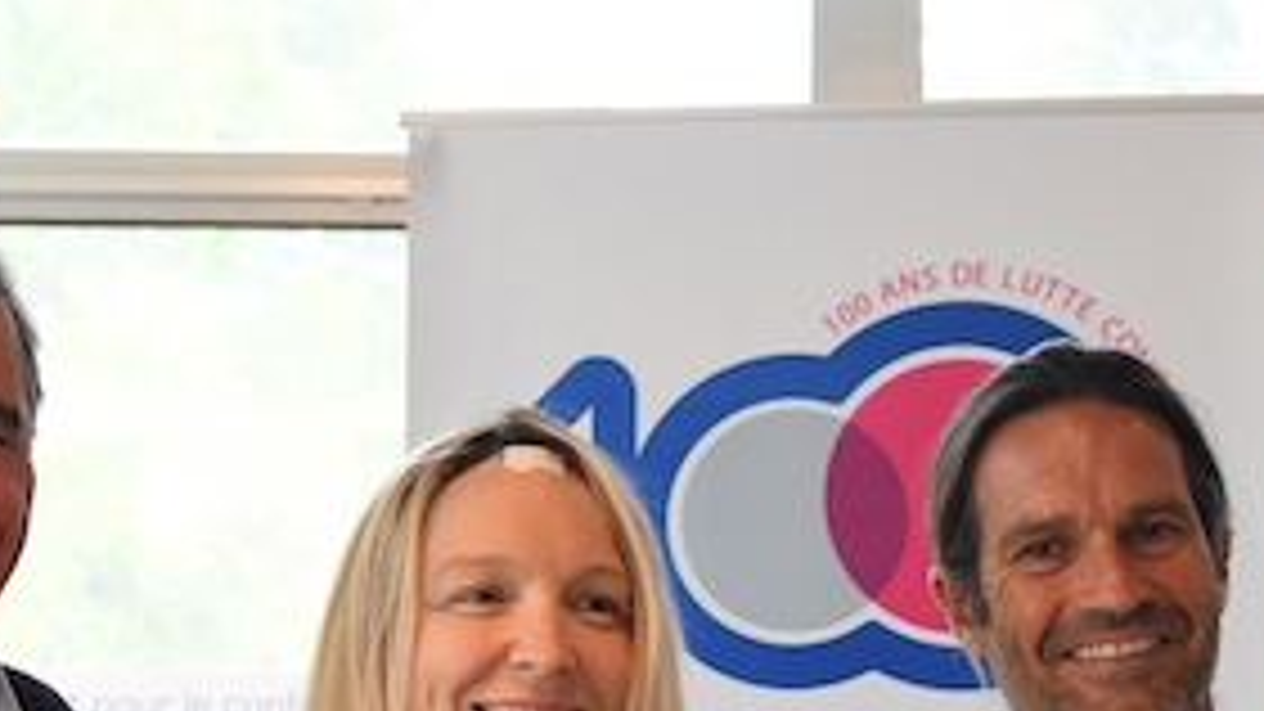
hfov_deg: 14.4
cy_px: 763
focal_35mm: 149
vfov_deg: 8.1
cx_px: 396
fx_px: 4993
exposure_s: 1/50
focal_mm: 50
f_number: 6.3
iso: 2000
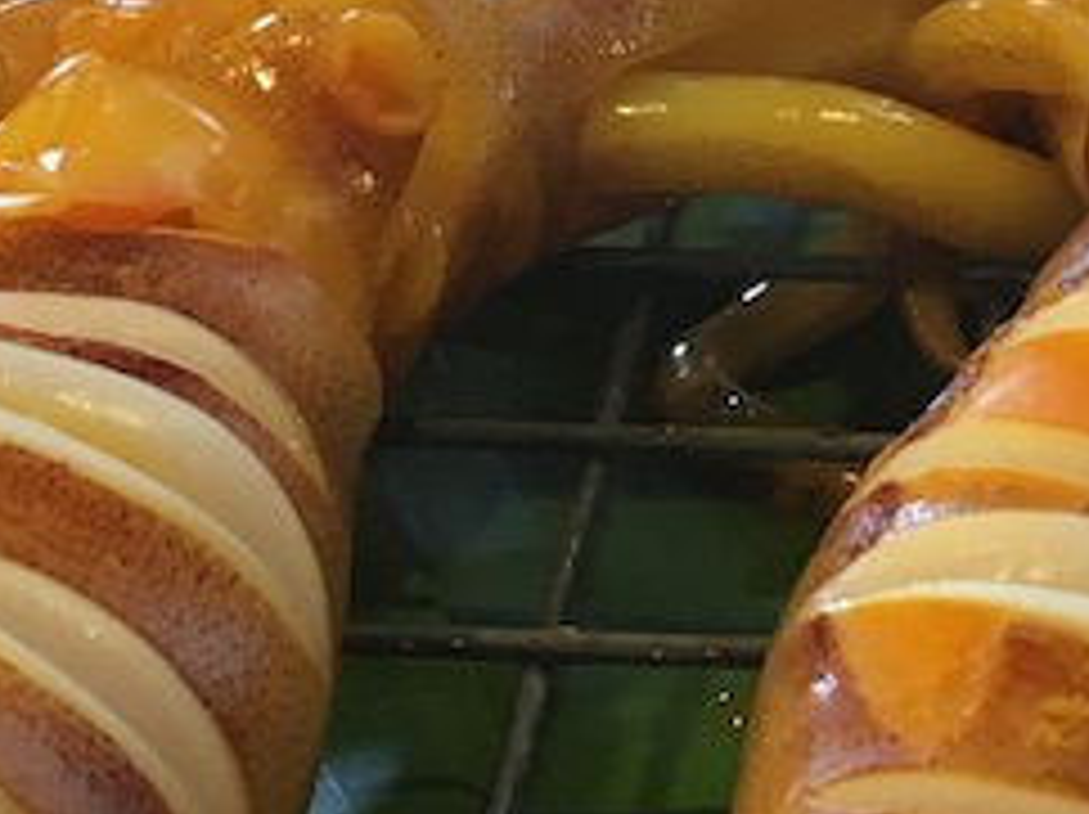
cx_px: 1242
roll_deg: -1.4
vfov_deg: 10.3
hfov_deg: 13.4
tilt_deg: -26.6
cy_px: 396
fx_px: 4526
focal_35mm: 144
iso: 64
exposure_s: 1/33
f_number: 2.2
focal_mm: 4.15
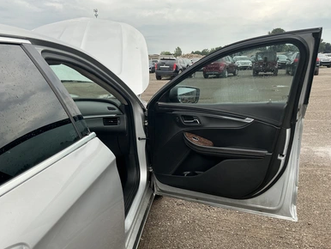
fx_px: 277
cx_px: 162
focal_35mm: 29
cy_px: 124
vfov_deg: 48.3
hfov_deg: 61.6
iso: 25
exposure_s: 1/372
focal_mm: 3
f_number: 1.8
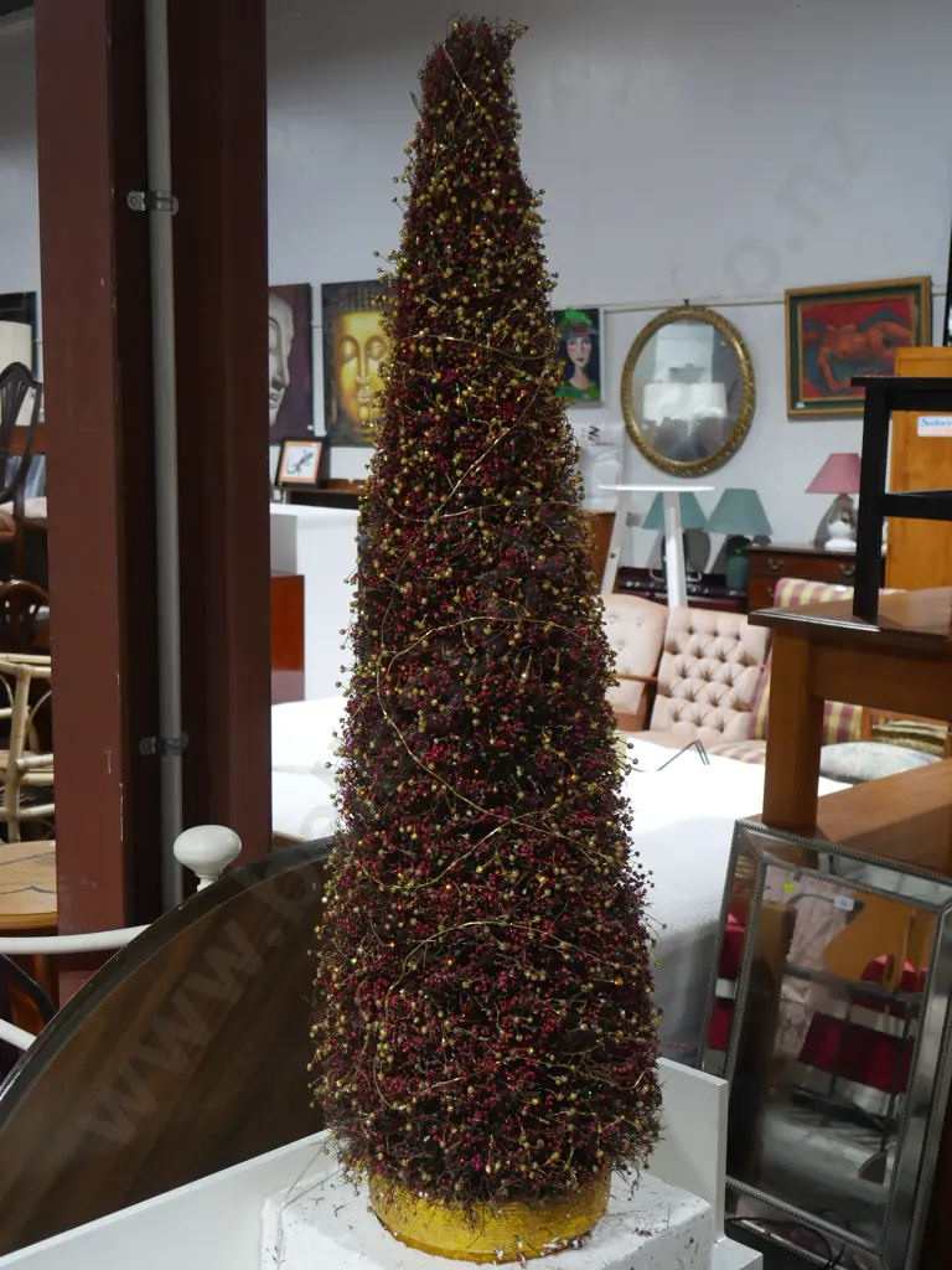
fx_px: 1540
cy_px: 635
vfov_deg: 44.8
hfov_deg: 34.3
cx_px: 476
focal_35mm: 42
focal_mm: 21
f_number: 4.6
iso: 640
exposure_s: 1/60
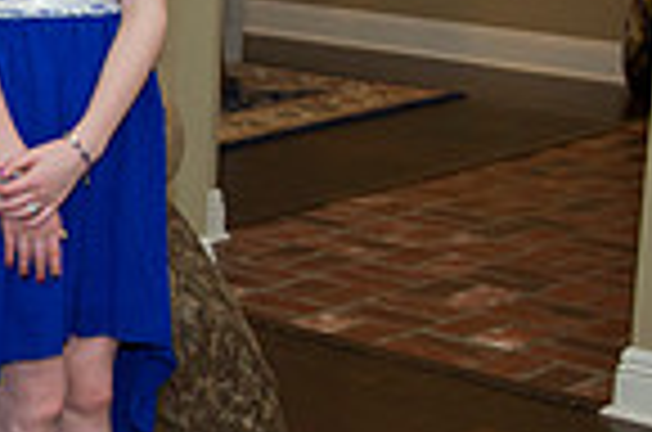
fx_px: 2241
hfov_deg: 15.2
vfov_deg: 11.0
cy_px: 148
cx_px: -360
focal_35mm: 124
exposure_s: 1/100
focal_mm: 31
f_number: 3.2
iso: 1600
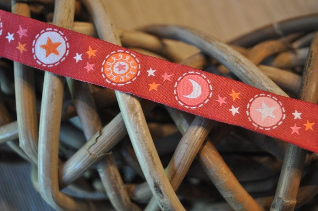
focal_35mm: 52
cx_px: 159
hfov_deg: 37.9
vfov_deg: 25.7
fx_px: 463
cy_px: 106
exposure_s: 1/30
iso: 1100
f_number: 4.5
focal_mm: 35
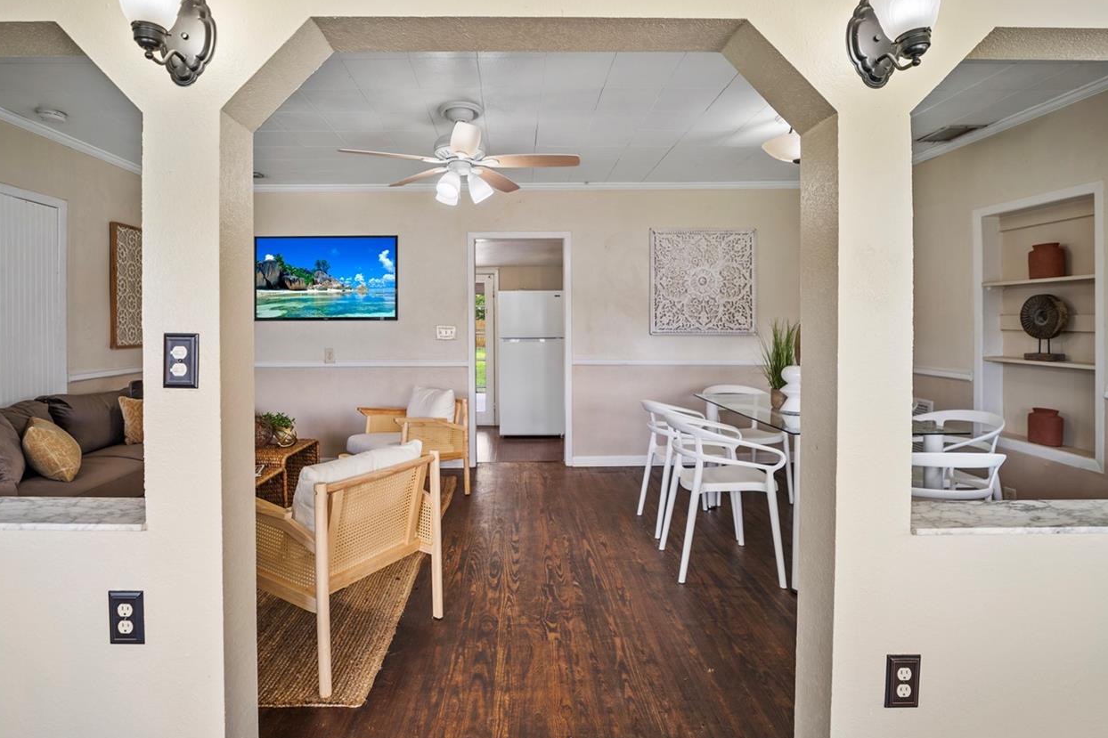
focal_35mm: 18
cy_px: 350
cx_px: 518
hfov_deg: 89.9
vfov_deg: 67.3
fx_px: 554
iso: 100
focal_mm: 14
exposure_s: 1/13
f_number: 2.8
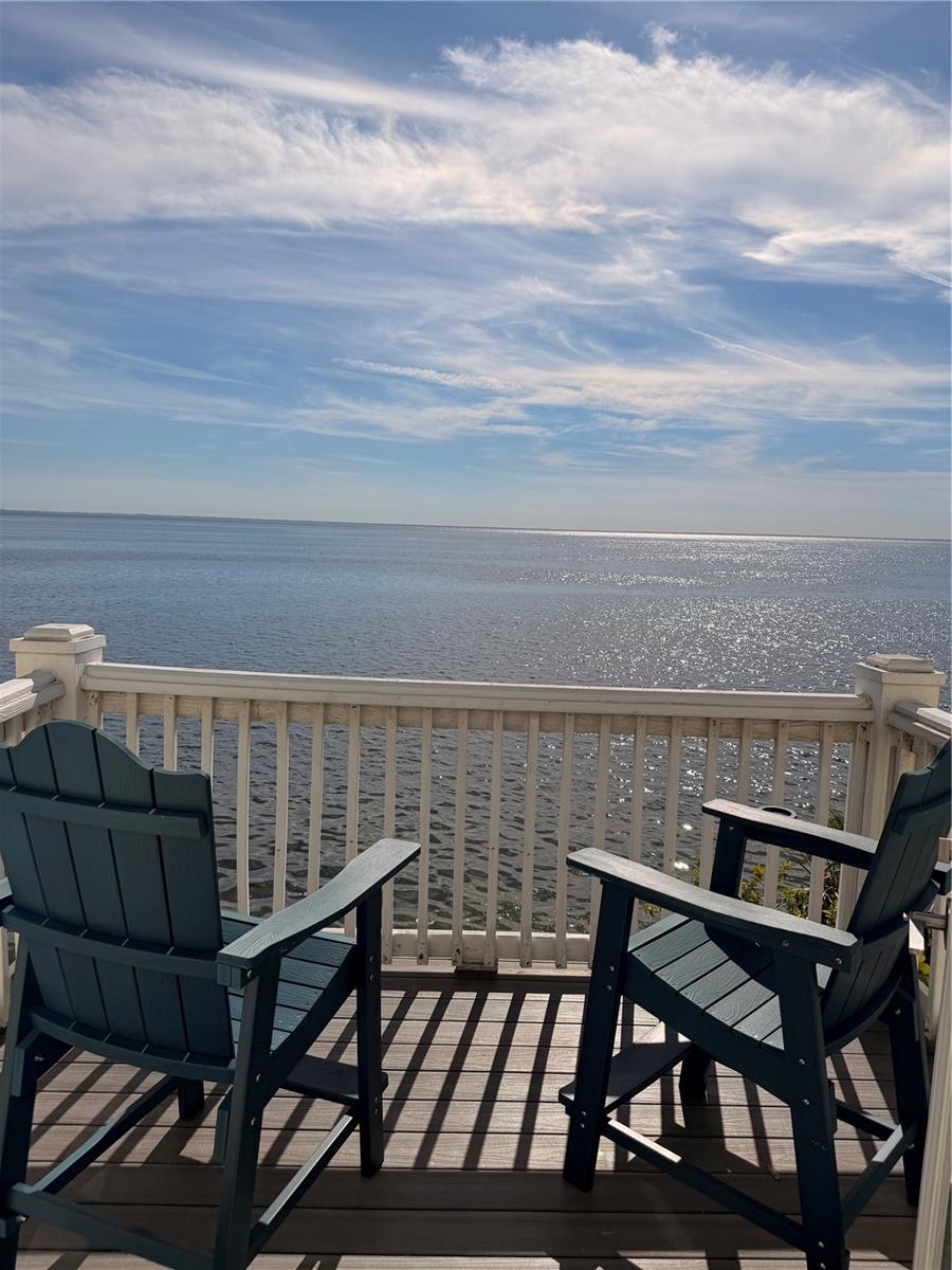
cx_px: 476
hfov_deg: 56.8
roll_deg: -2.8
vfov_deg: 71.6
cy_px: 635
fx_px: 880
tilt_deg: -7.4
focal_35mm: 24
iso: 80
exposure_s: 1/17544
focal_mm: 6.76
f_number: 1.78
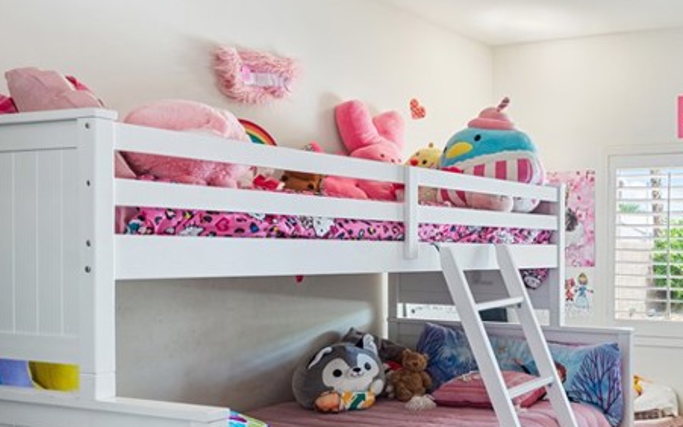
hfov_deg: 42.3
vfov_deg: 34.1
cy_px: 283
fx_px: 689
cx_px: 741
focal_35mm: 37
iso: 160
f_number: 9
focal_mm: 16
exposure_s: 1/2.5
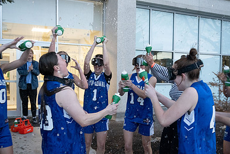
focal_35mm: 45
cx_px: 128
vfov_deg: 29.8
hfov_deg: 43.5
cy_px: 88
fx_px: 287
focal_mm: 30
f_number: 4
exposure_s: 1/500
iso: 4000
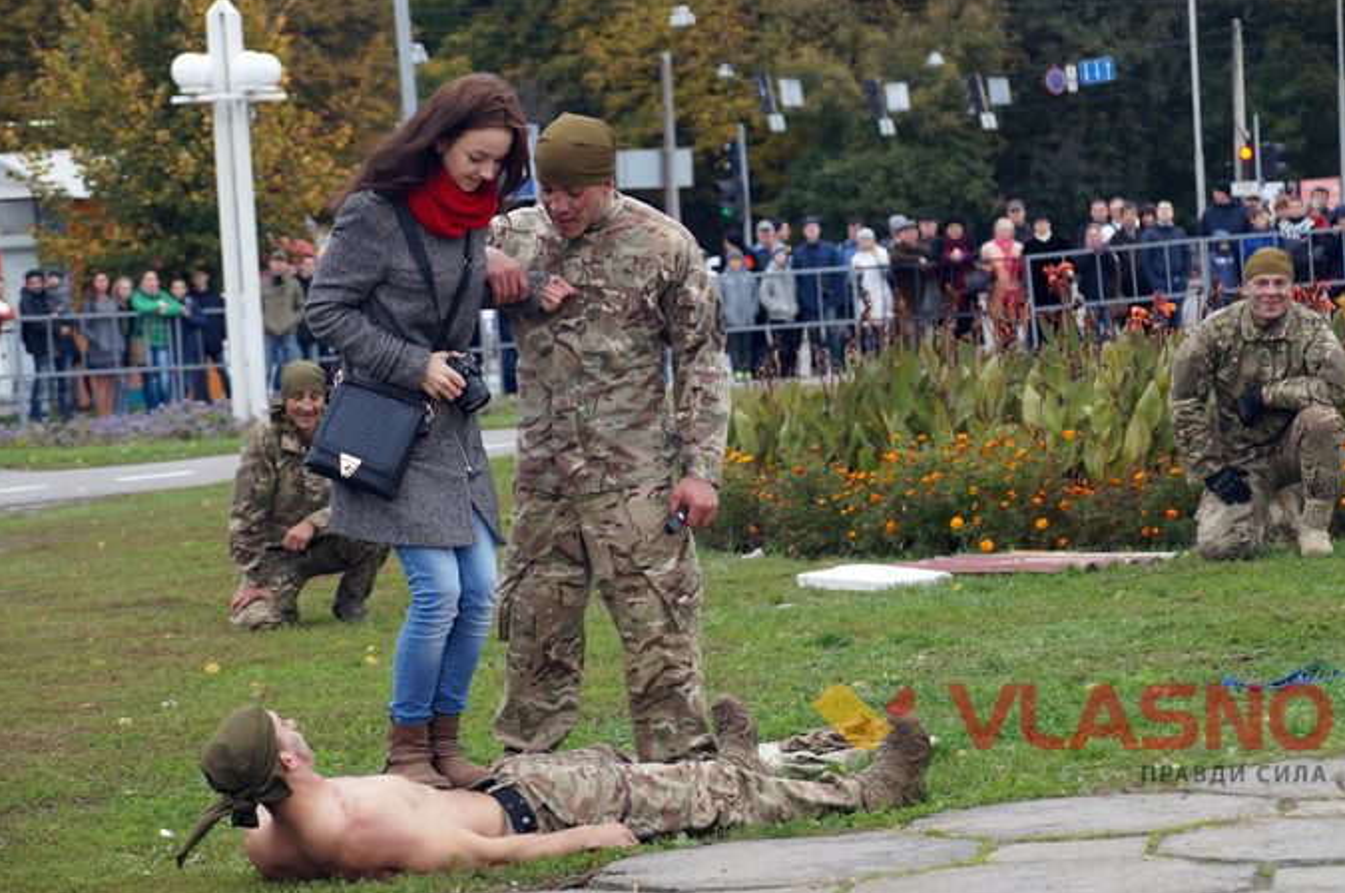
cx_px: 691
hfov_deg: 14.7
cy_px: 447
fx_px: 5223
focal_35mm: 140
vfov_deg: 9.8
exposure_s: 1/160
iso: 250
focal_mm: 90
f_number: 5.6
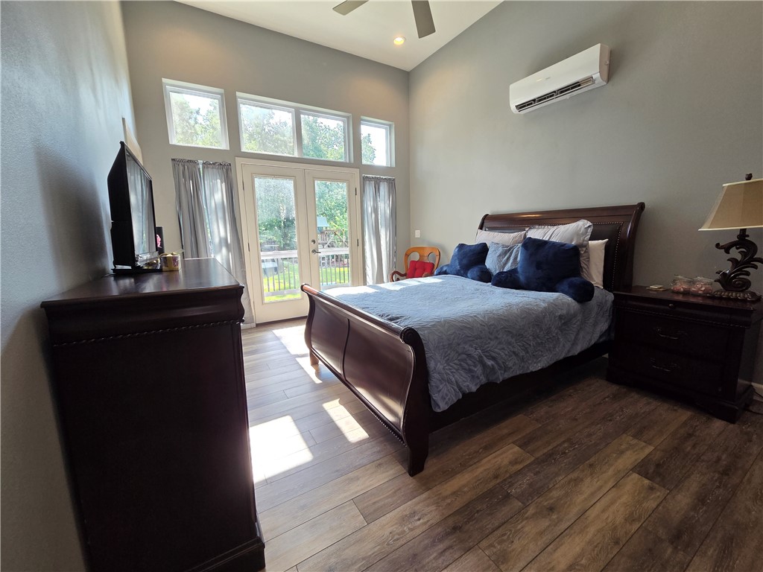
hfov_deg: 106.2
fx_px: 287
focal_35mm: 13
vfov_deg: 89.9
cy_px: 286
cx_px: 382
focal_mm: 2.2
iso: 64
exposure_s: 1/120
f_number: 2.2
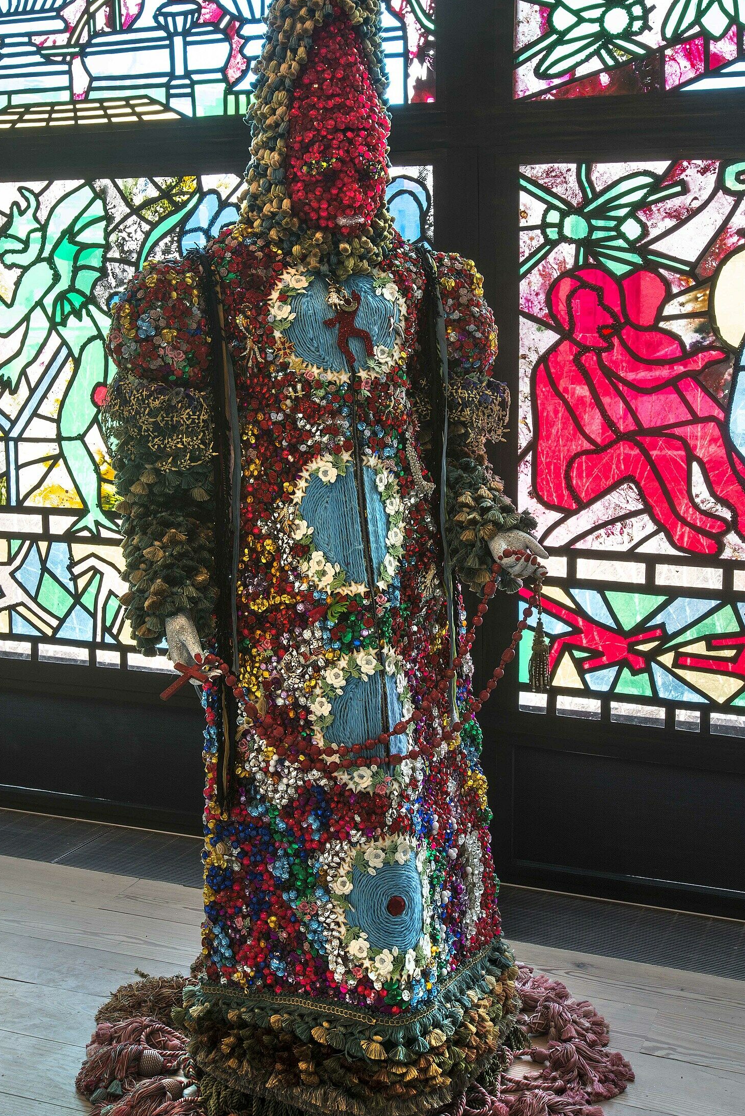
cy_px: 486
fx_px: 1520
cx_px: 371
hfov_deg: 27.5
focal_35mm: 49
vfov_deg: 40.3
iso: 100
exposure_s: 1/2.5
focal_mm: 35
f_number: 16
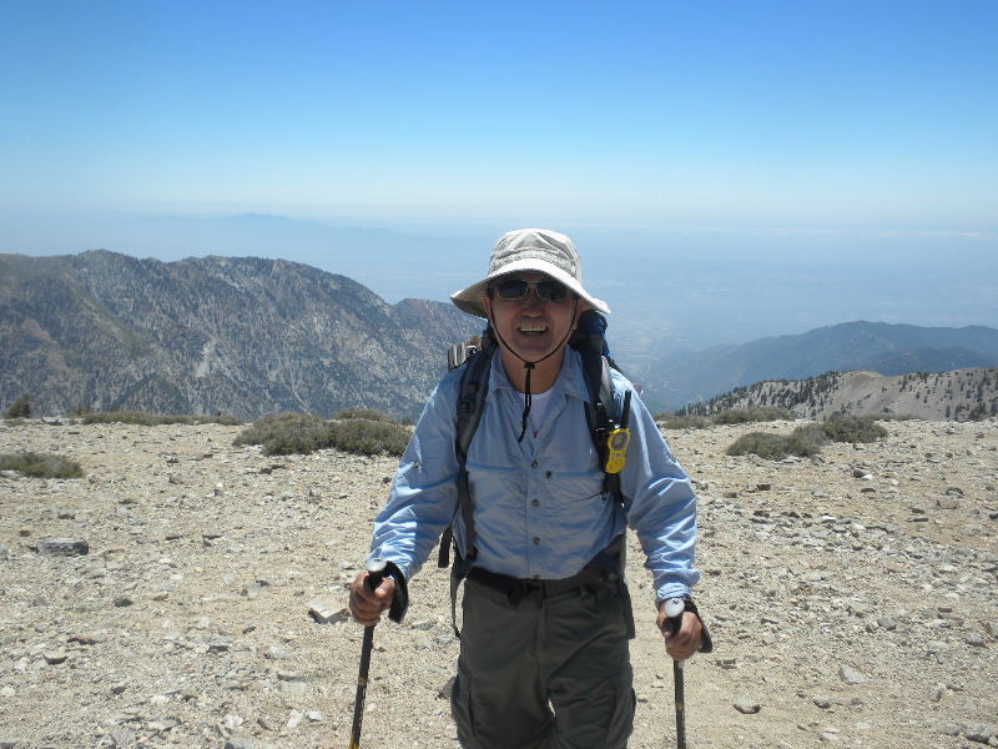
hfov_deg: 50.1
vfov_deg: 38.7
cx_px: 499
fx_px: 1067
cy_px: 374
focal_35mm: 37
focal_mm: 6.6
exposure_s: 1/120
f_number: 10
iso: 64
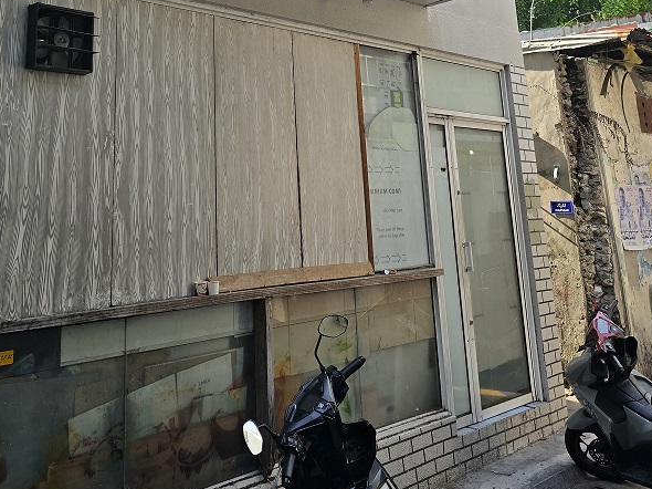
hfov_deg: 47.7
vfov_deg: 34.4
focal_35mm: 39
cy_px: 32
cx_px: 269
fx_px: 734
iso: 12
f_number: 1.7
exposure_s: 1/251
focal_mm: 6.3
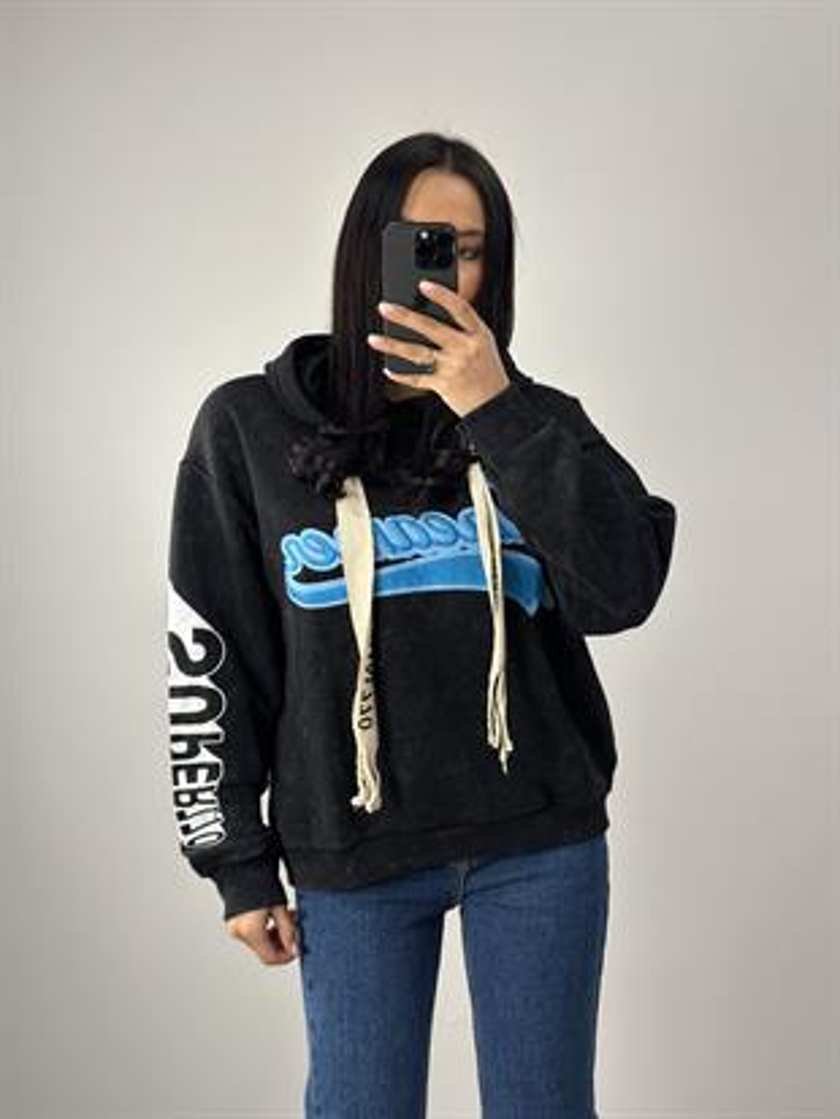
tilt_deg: -19.6
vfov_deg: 39.6
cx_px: 420
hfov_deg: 30.3
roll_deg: +1.6
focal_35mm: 48
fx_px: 1552
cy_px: 560
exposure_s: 1/100
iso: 200
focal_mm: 6.86
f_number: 1.78
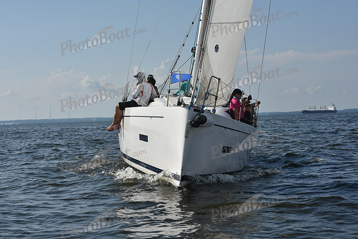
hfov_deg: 28.8
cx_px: 179
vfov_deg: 19.5
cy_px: 120
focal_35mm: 70
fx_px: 696
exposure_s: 1/1250
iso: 250
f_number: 10
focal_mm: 70
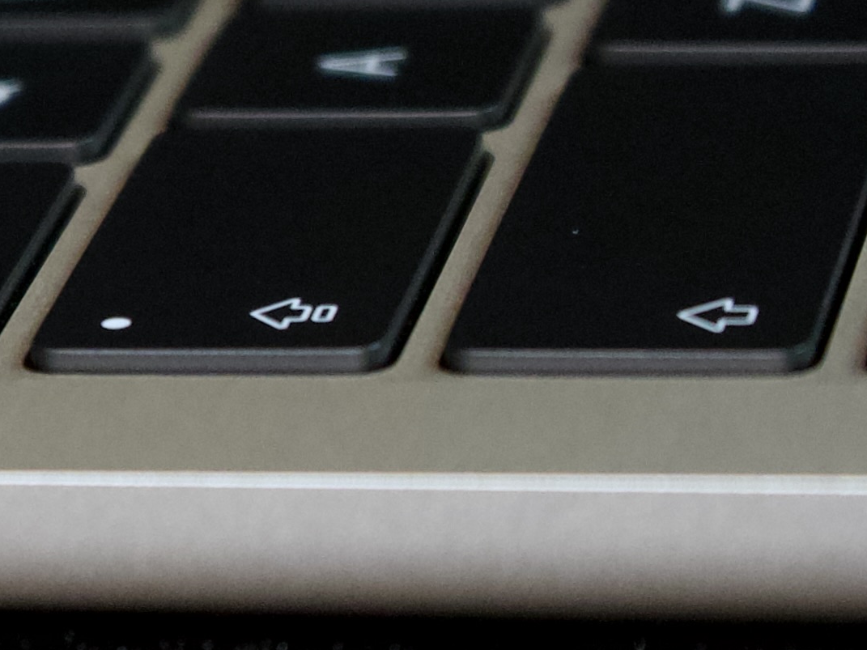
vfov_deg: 6.1
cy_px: 396
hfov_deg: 7.8
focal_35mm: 243
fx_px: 6086
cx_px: -909
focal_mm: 56
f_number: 5
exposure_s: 1/320
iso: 3200
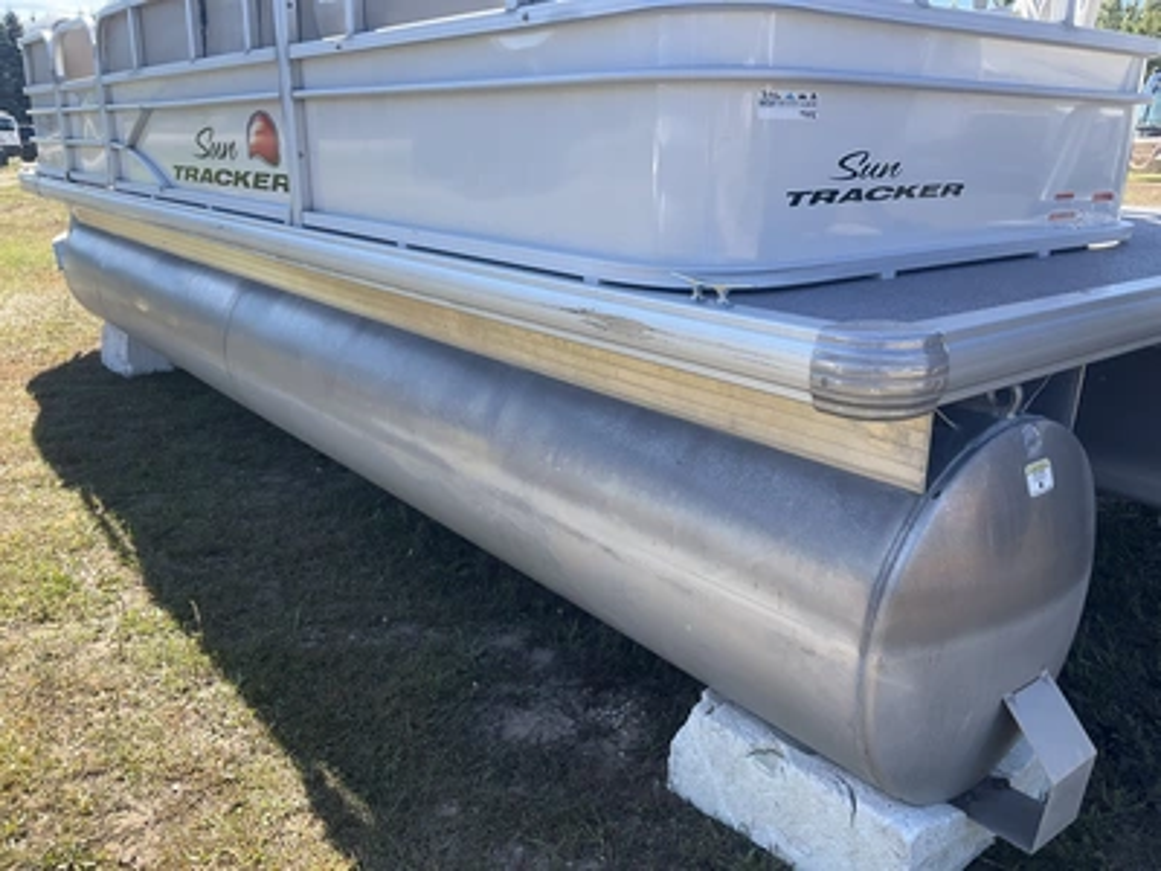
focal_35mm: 29
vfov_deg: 48.2
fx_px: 973
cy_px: 436
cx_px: 580
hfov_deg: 61.7
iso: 25
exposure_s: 1/482
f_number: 1.8
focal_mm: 3
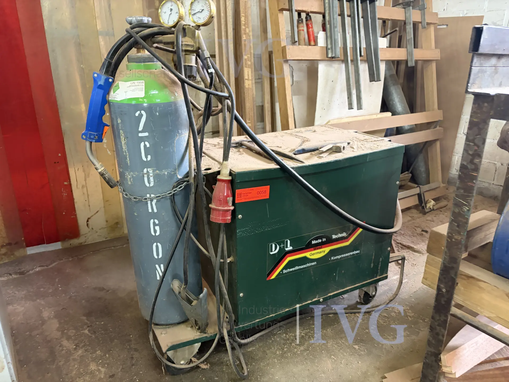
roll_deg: +1.4
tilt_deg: -18.5
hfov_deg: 67.3
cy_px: 191
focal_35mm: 26
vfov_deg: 53.1
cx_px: 254
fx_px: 382
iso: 400
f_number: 1.6
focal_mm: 5.96
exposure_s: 1/33
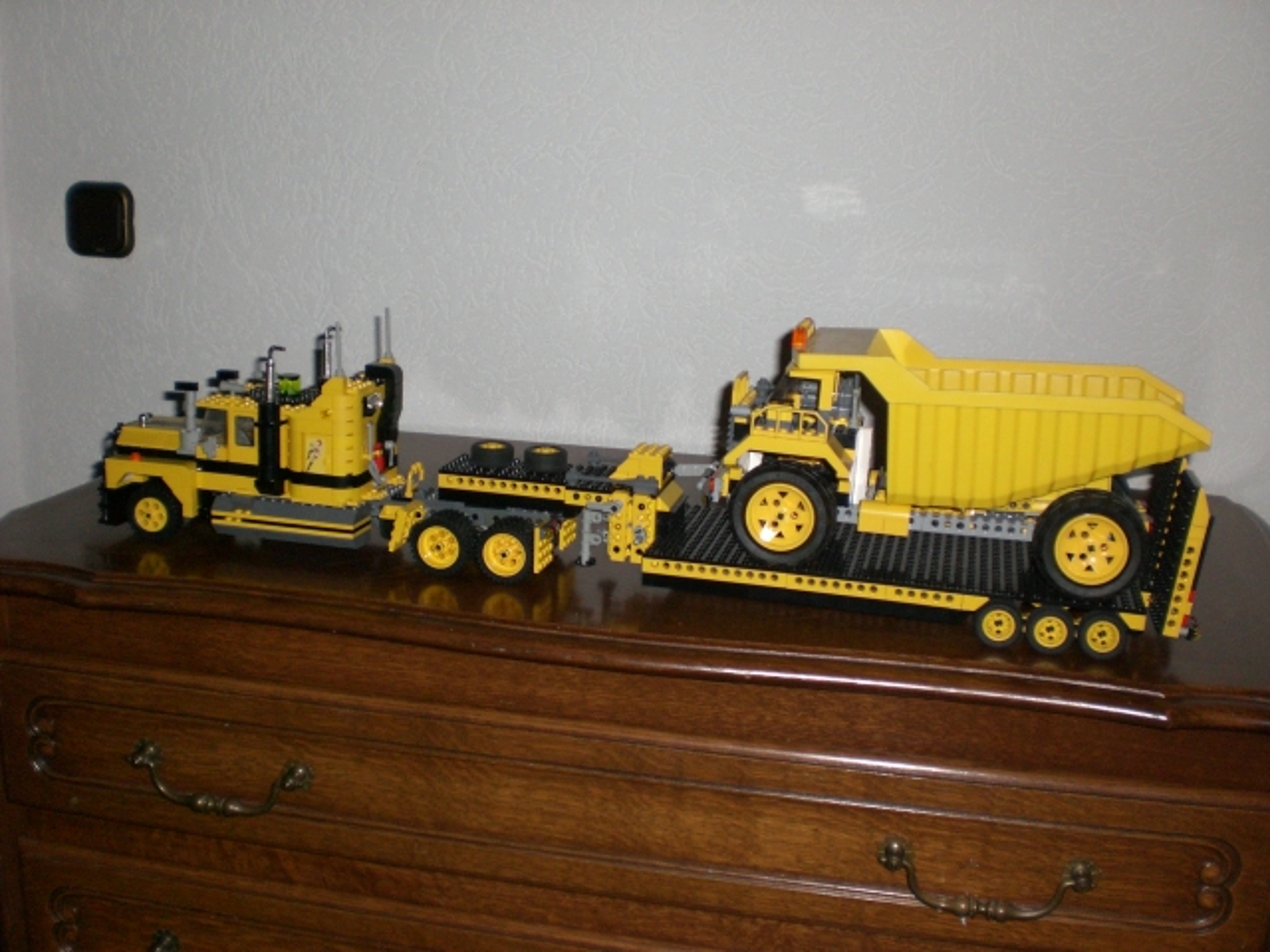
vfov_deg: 37.7
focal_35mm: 38
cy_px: 476
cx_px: 635
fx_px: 1394
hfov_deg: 49.0
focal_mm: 6.3
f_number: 3.1
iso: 200
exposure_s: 1/60
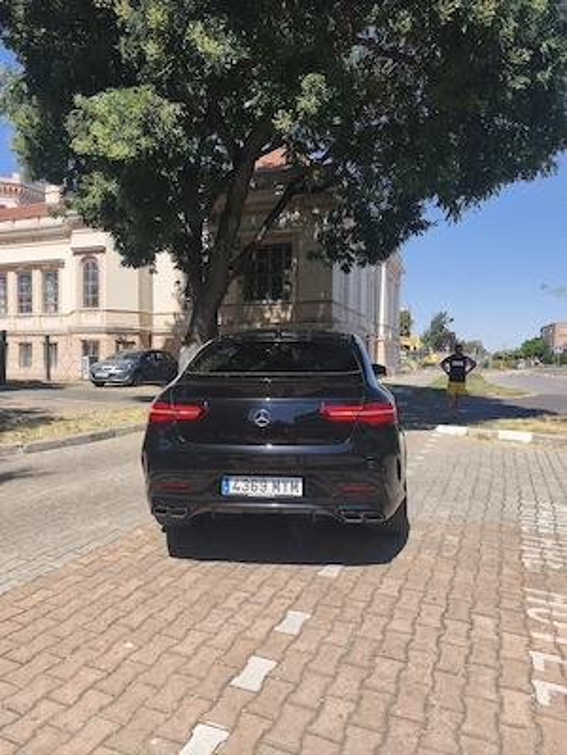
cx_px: 284
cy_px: 378
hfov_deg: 58.9
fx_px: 502
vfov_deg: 73.9
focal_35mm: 23
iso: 50
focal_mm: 6.18
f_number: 1.65
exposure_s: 1/977
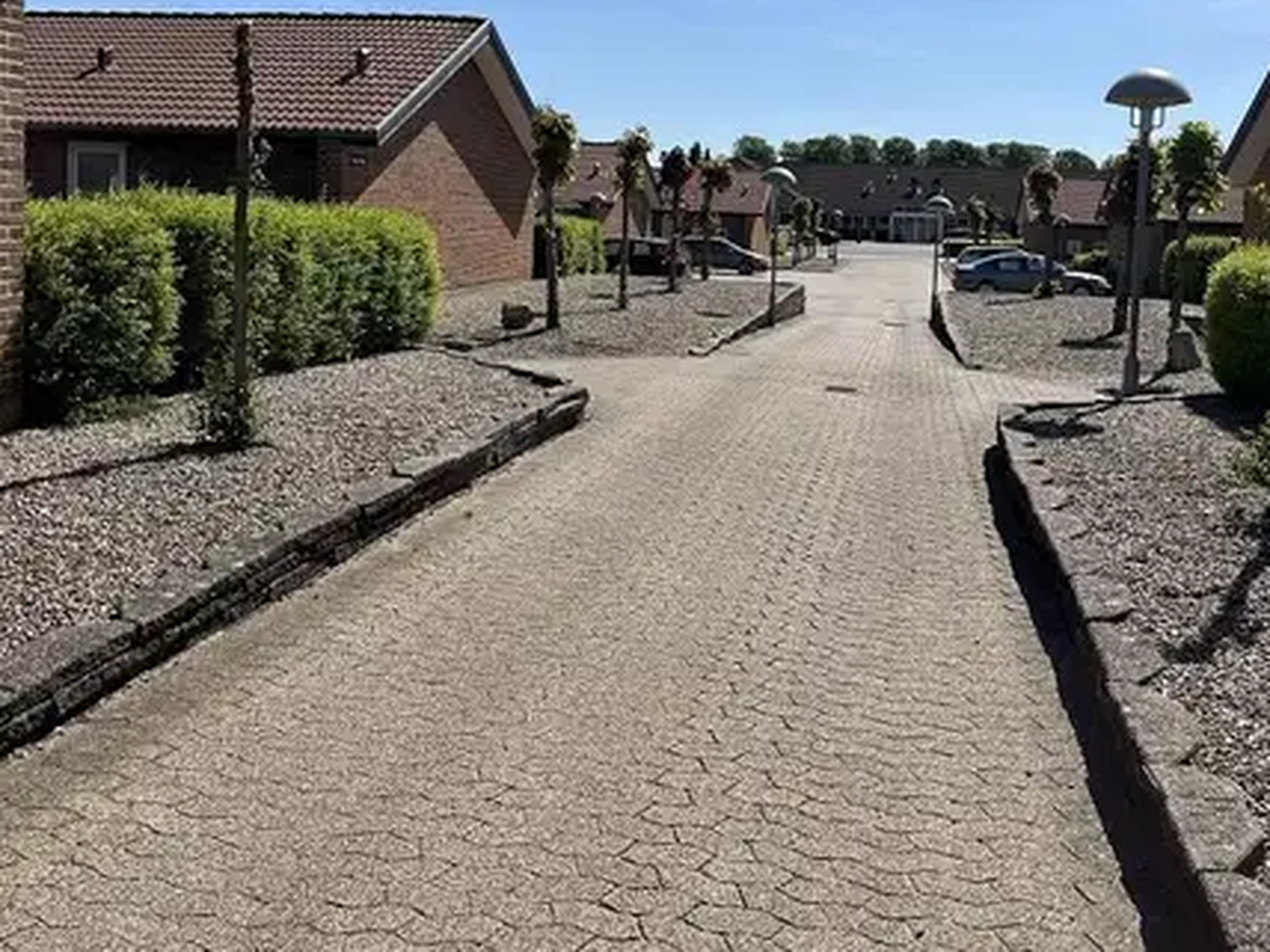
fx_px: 1284
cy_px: 288
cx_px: 639
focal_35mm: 35
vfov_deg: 40.0
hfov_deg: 52.6
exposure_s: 1/5848
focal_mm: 5.1
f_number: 1.6
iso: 50
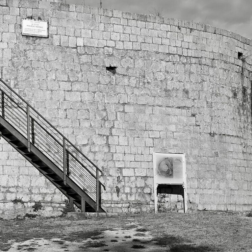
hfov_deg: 13.7
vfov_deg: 14.1
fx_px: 1013
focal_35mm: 123
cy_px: 56
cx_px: -76
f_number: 9
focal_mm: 30
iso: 100
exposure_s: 1/250
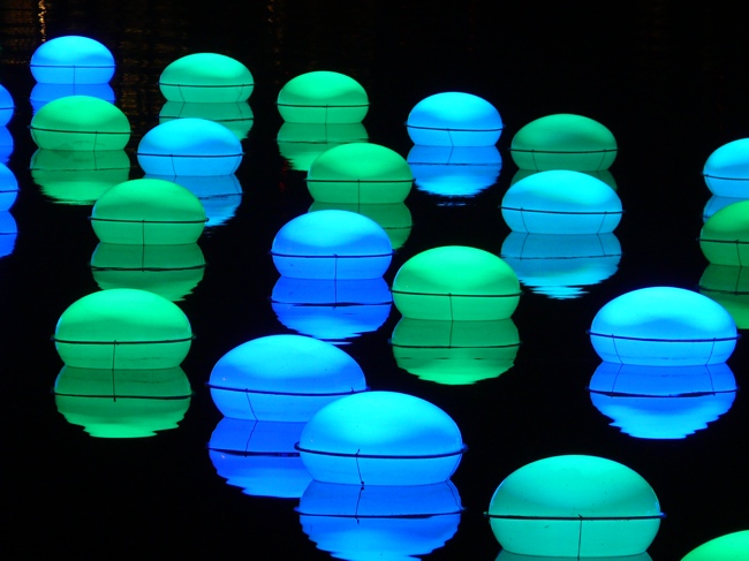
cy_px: 280
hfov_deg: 5.1
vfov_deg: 3.8
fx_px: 8414
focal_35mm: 389
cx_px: 374
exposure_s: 1/20
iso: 200
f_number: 3.6
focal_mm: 57.7
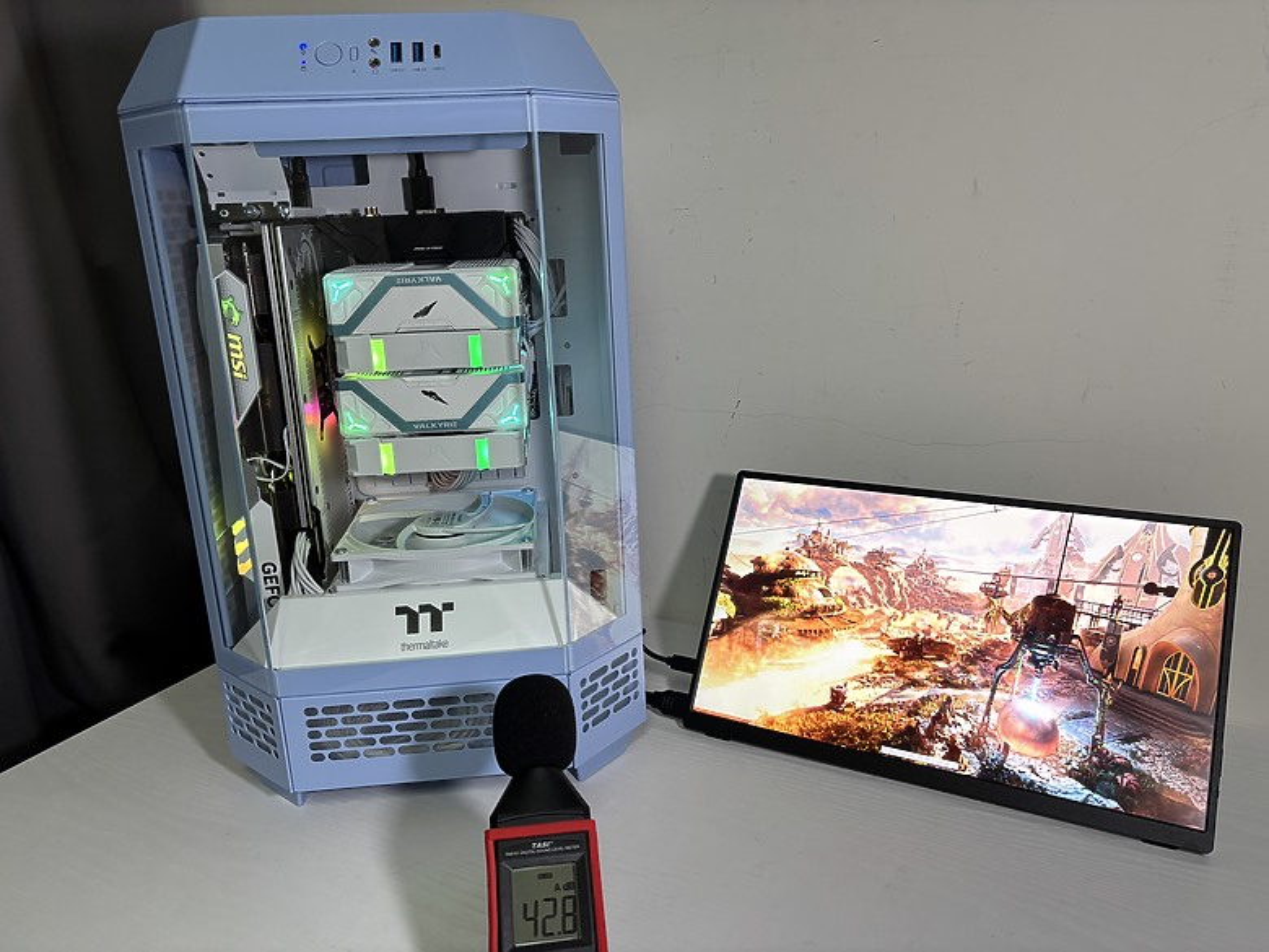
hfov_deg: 67.3
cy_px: 476
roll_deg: +1.8
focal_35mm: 26
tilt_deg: -16.1
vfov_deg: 53.1
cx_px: 634
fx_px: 953
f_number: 1.6
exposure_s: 1/120
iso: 125
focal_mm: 5.96
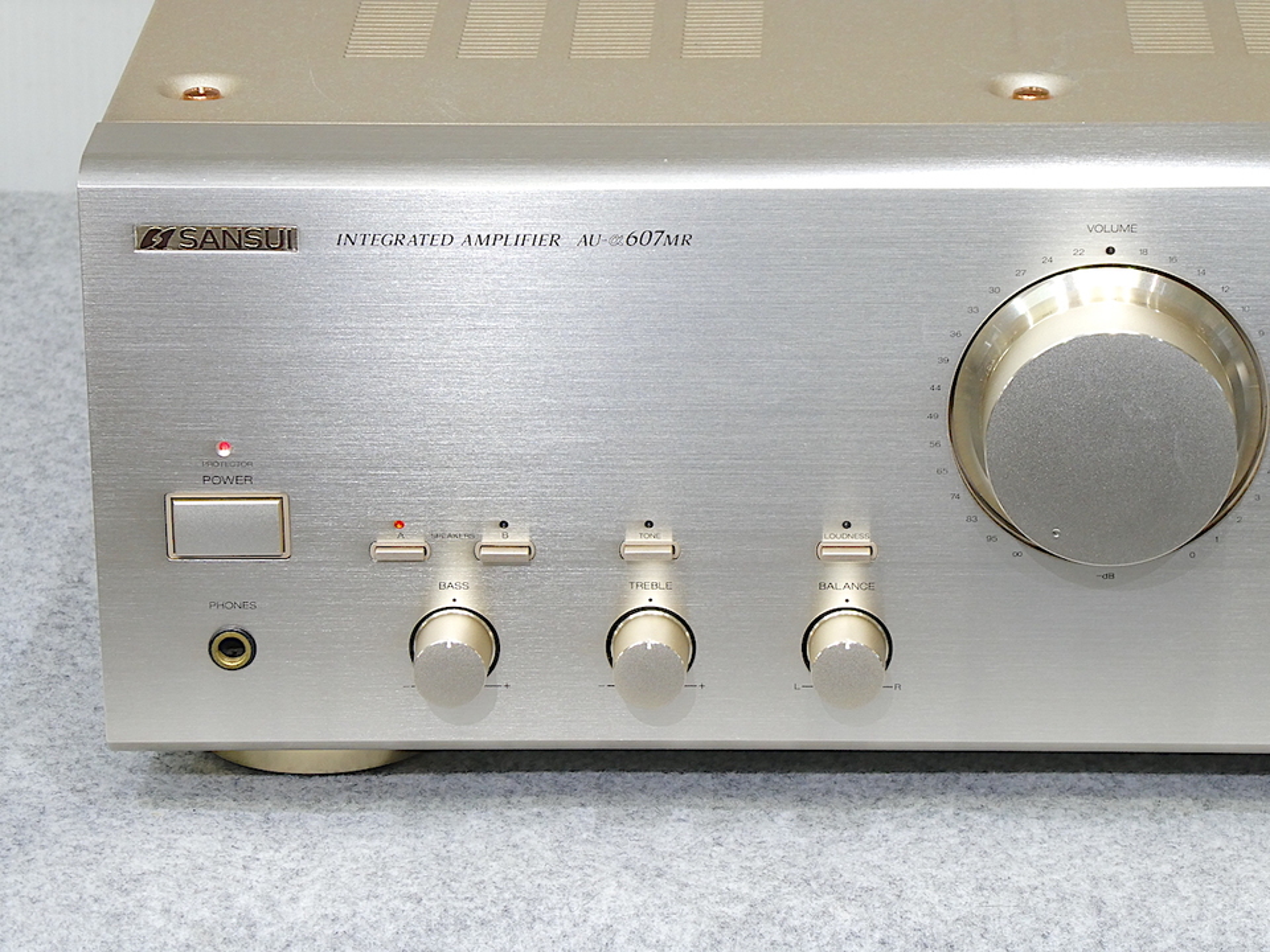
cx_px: 635
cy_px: 476
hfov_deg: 13.8
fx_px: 5246
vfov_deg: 10.4
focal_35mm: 143
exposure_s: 1/6
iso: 200
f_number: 5.4
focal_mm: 25.6
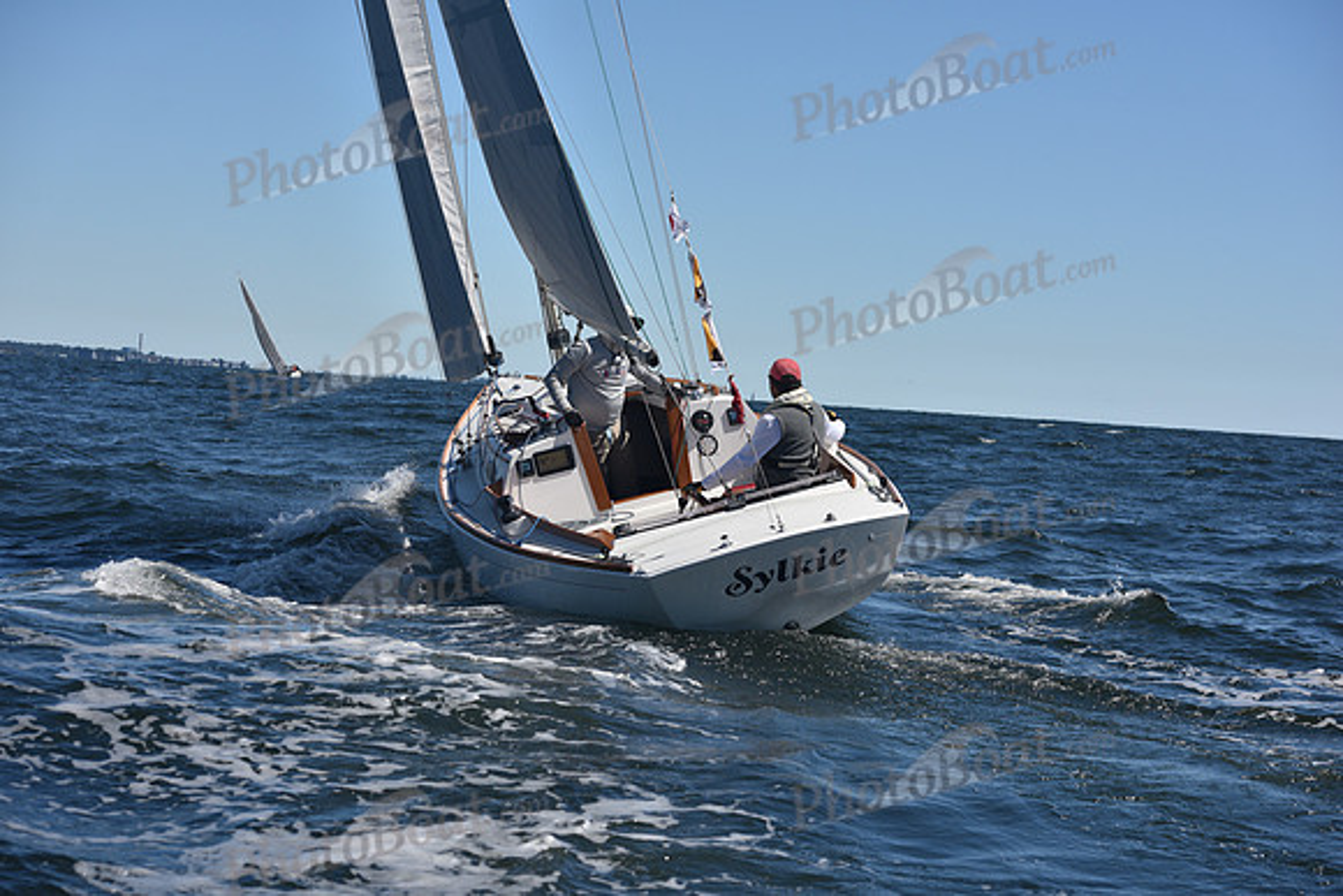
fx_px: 2612
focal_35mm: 70
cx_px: 672
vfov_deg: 19.5
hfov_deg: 28.8
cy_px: 448
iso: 200
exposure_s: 1/1000
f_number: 5.6
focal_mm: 70
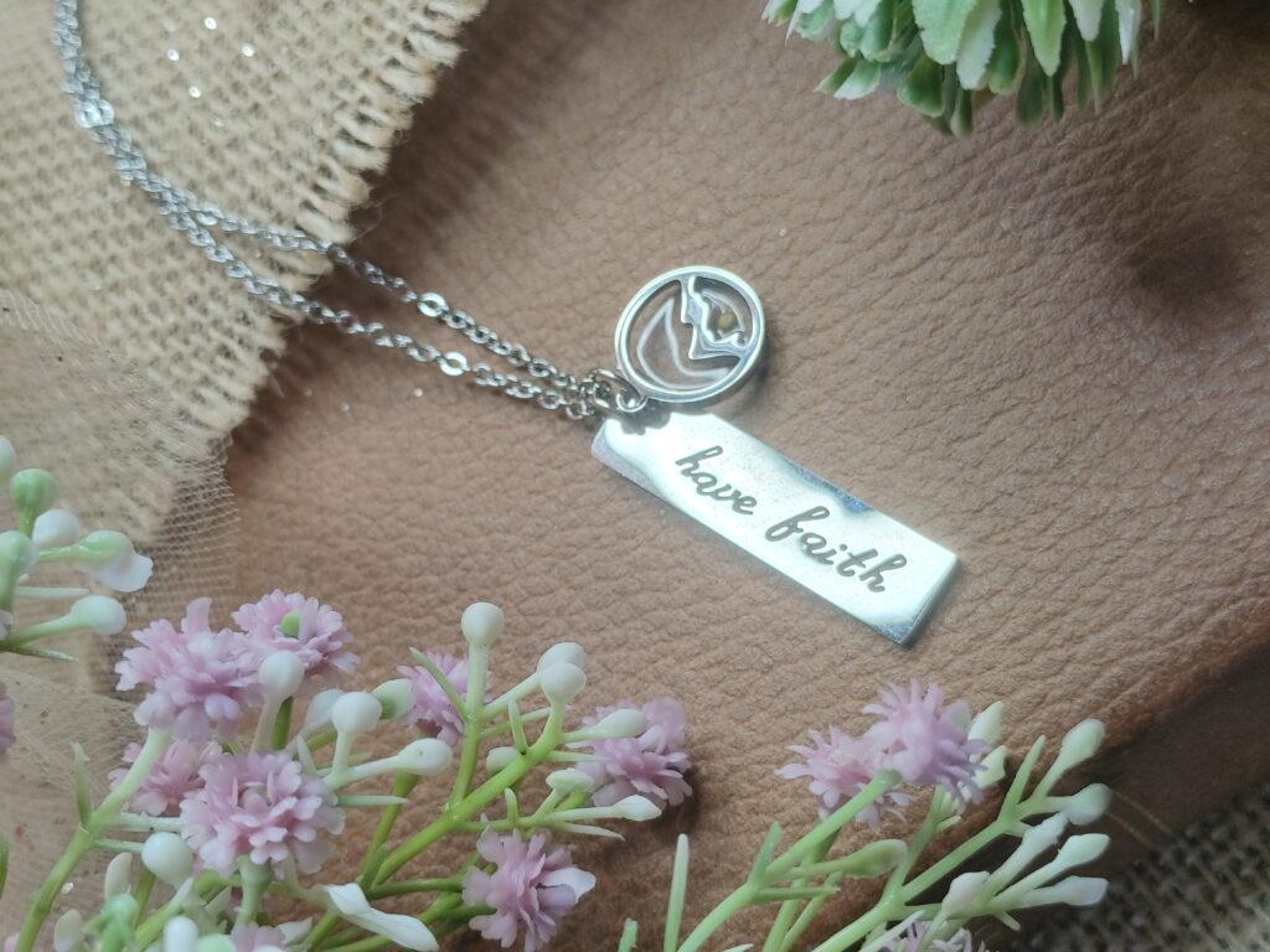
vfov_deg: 28.0
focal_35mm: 52
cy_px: 476
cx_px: 635
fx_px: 1908
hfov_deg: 36.8
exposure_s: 1/50
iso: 150
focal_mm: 5.58
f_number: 1.8
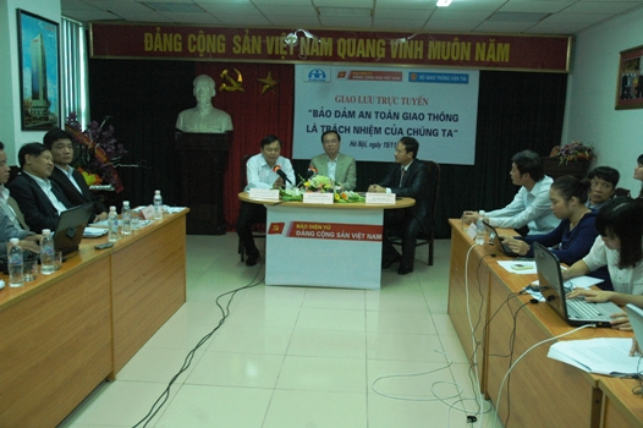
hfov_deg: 53.2
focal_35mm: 36
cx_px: 322
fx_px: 643
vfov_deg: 36.8
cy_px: 214
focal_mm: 24
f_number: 5
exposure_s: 1/100
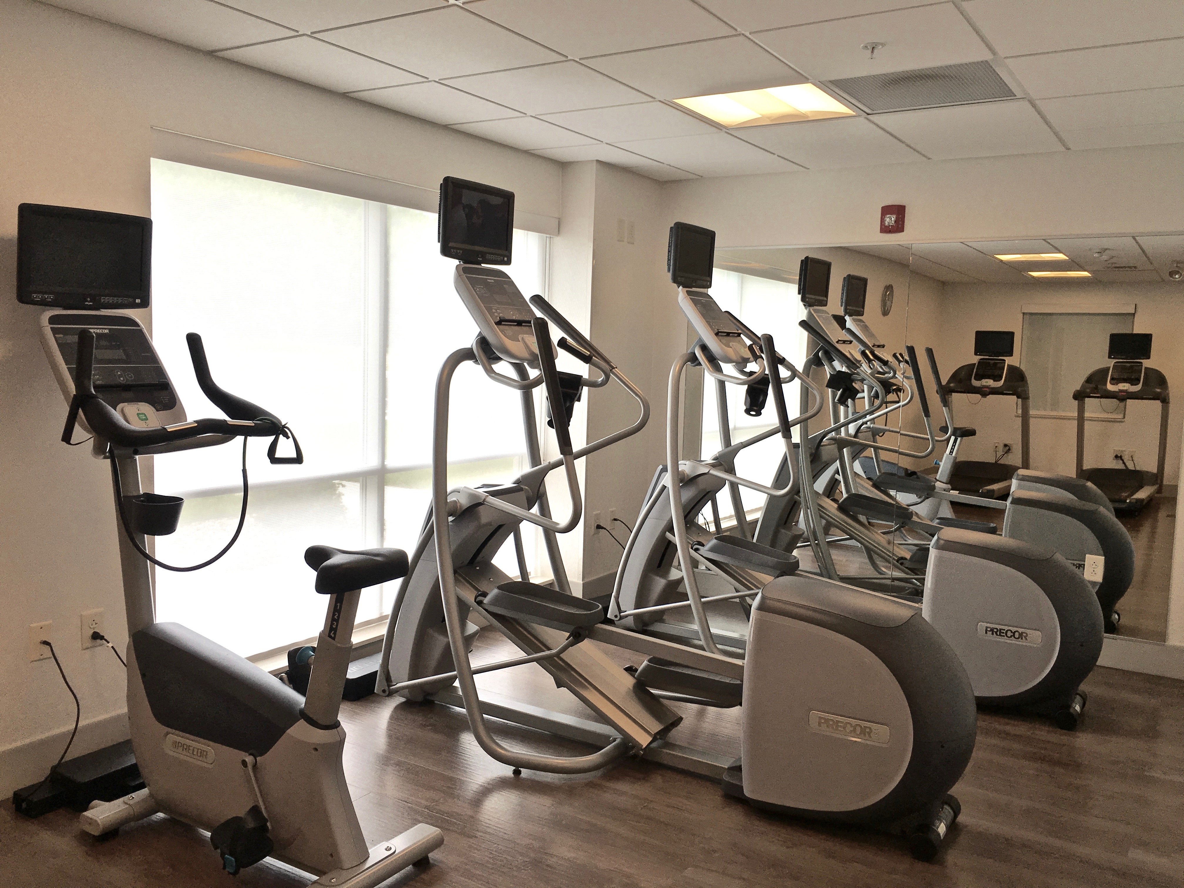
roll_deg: -2.2
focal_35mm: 29
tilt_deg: -5.6
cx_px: 592
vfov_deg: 48.2
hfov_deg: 61.7
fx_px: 992
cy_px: 444
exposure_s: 1/159
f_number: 2.2
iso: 25
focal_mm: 4.15
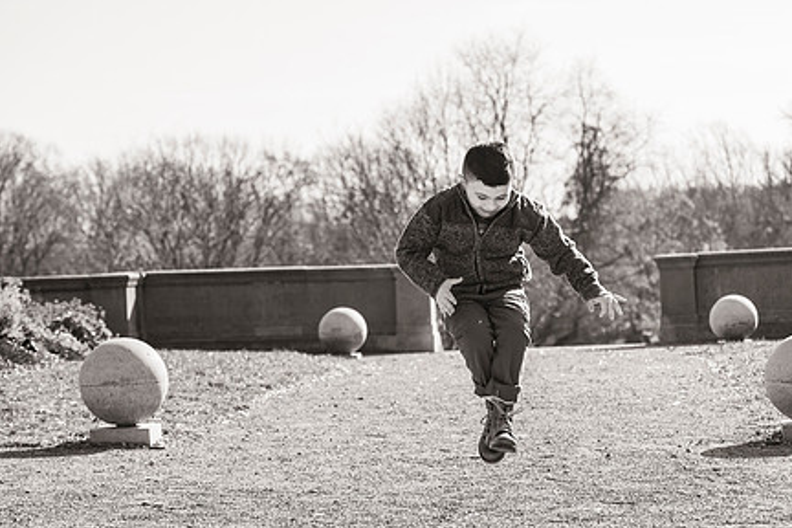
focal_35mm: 94
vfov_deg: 14.5
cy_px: 232
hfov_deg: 21.6
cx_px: 488
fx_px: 2068
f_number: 3.5
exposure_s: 1/4000
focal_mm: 70
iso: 400
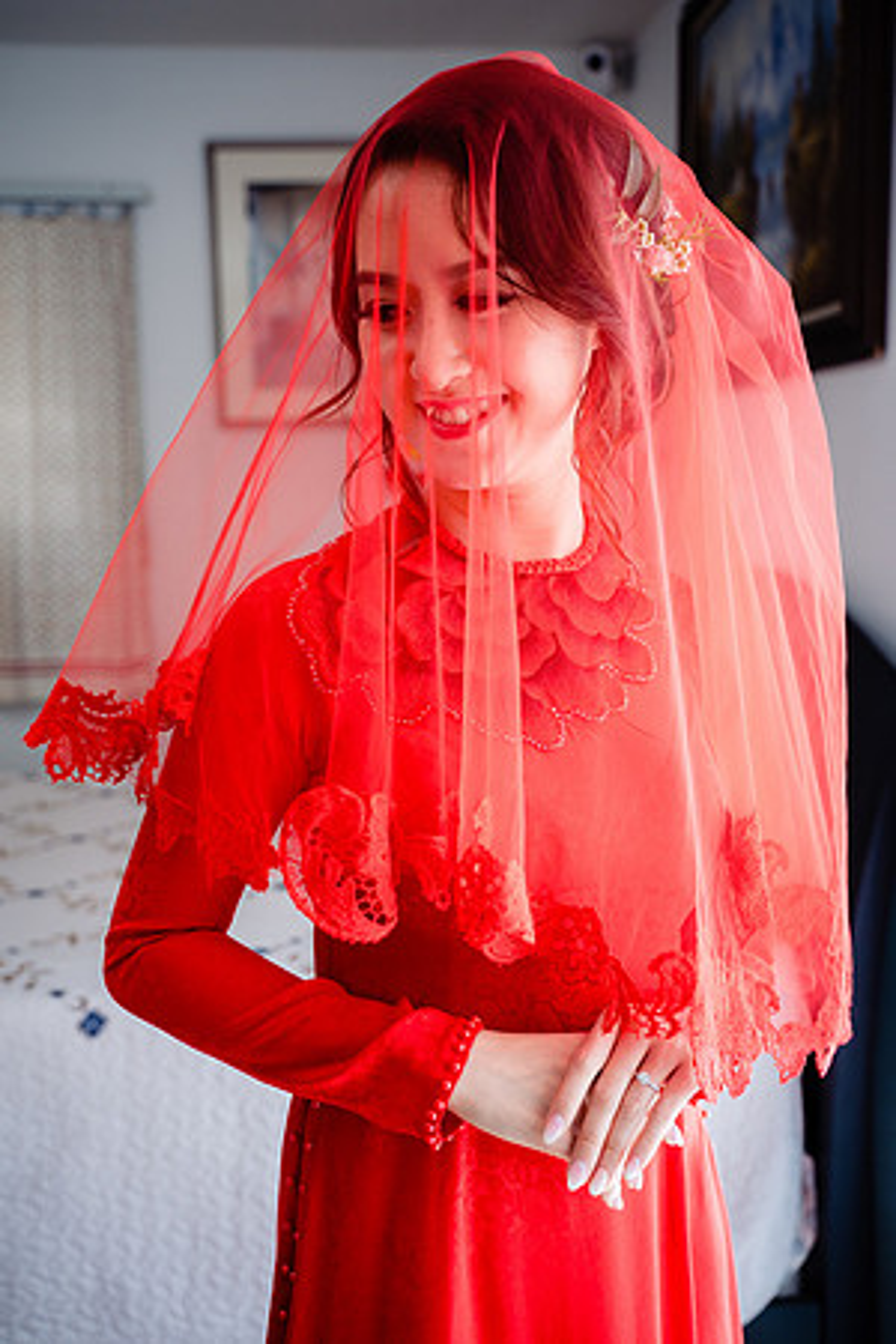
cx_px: 448
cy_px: 672
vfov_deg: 48.5
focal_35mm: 40
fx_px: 1493
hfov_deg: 33.4
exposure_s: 1/200
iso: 250
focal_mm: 40
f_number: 3.5
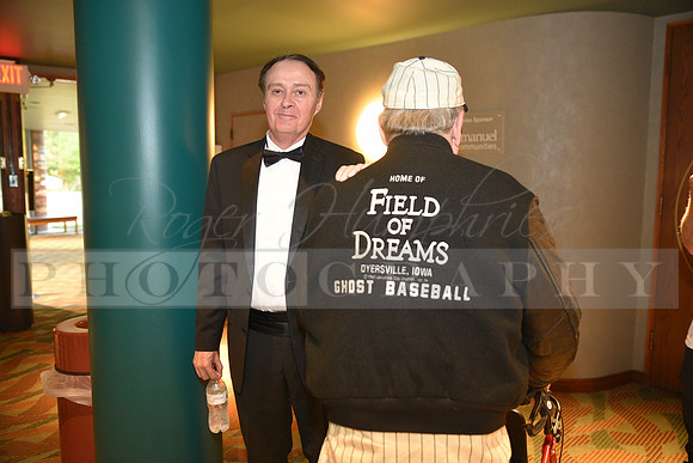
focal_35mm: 29
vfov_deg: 45.0
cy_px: 232
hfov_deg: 63.6
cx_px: 346
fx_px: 558
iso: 3200
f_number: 2.8
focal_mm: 29
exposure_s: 1/60
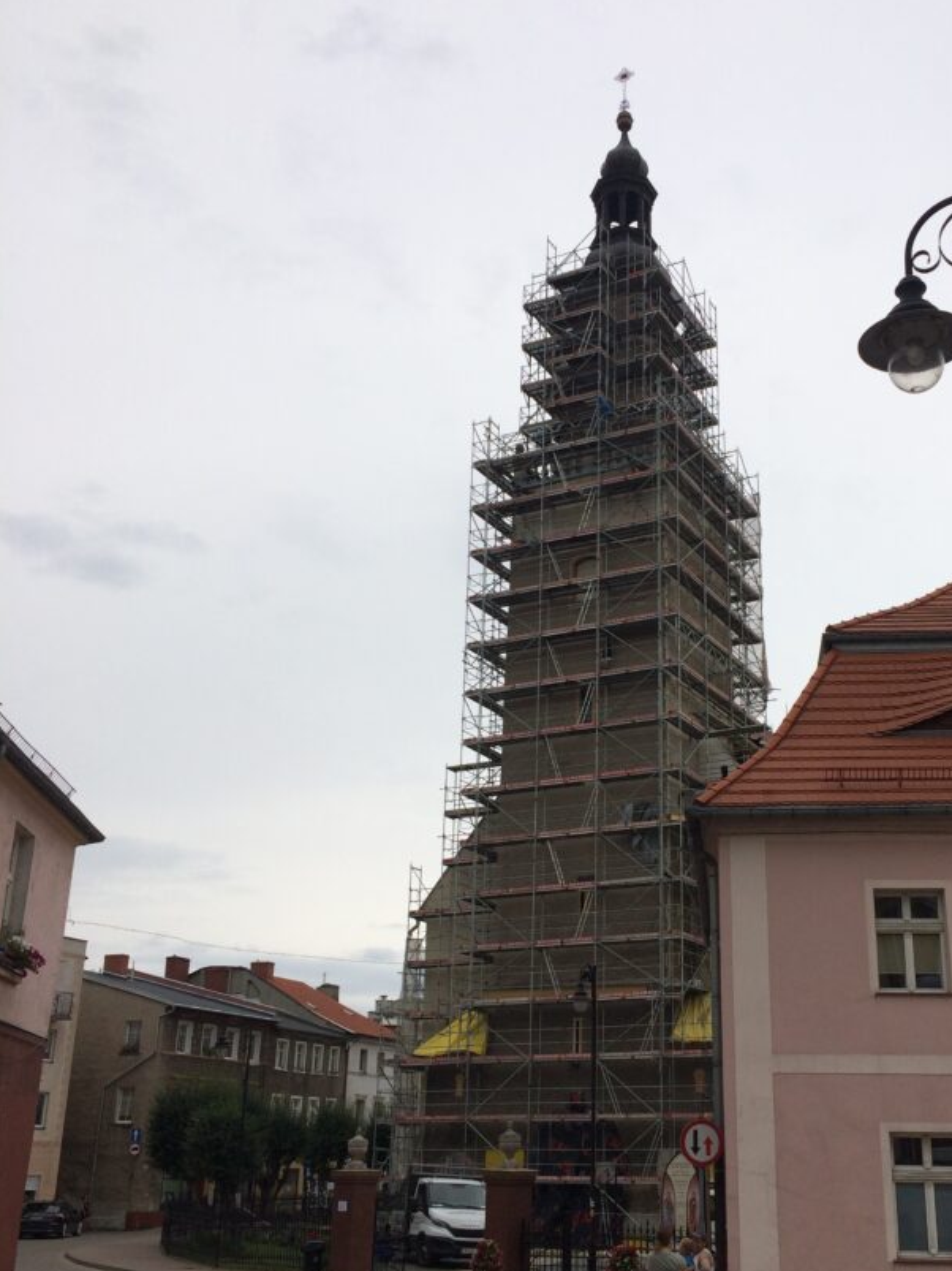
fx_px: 1357
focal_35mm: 37
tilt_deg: +18.2
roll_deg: +1.3
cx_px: 604
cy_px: 725
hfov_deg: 38.4
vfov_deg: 50.0
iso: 32
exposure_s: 1/1709
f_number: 2.2
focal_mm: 4.15
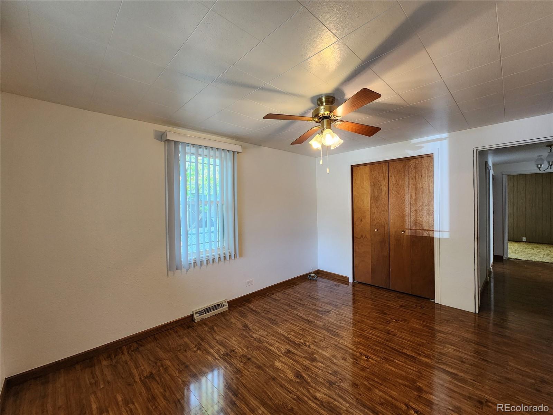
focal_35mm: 13
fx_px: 208
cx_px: 276
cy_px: 208
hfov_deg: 106.2
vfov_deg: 89.9
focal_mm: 2.2
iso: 400
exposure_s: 1/60
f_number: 2.2
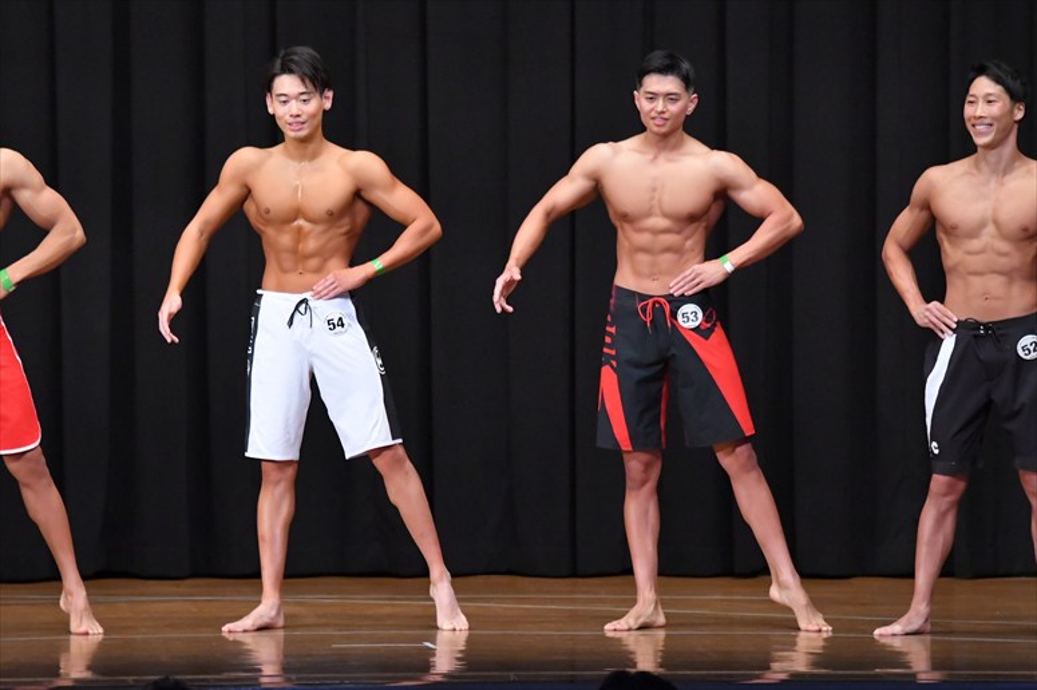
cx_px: 518
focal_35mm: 225
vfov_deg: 6.1
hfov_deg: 9.2
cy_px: 345
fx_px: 6478
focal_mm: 150
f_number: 5.6
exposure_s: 1/400
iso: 8000
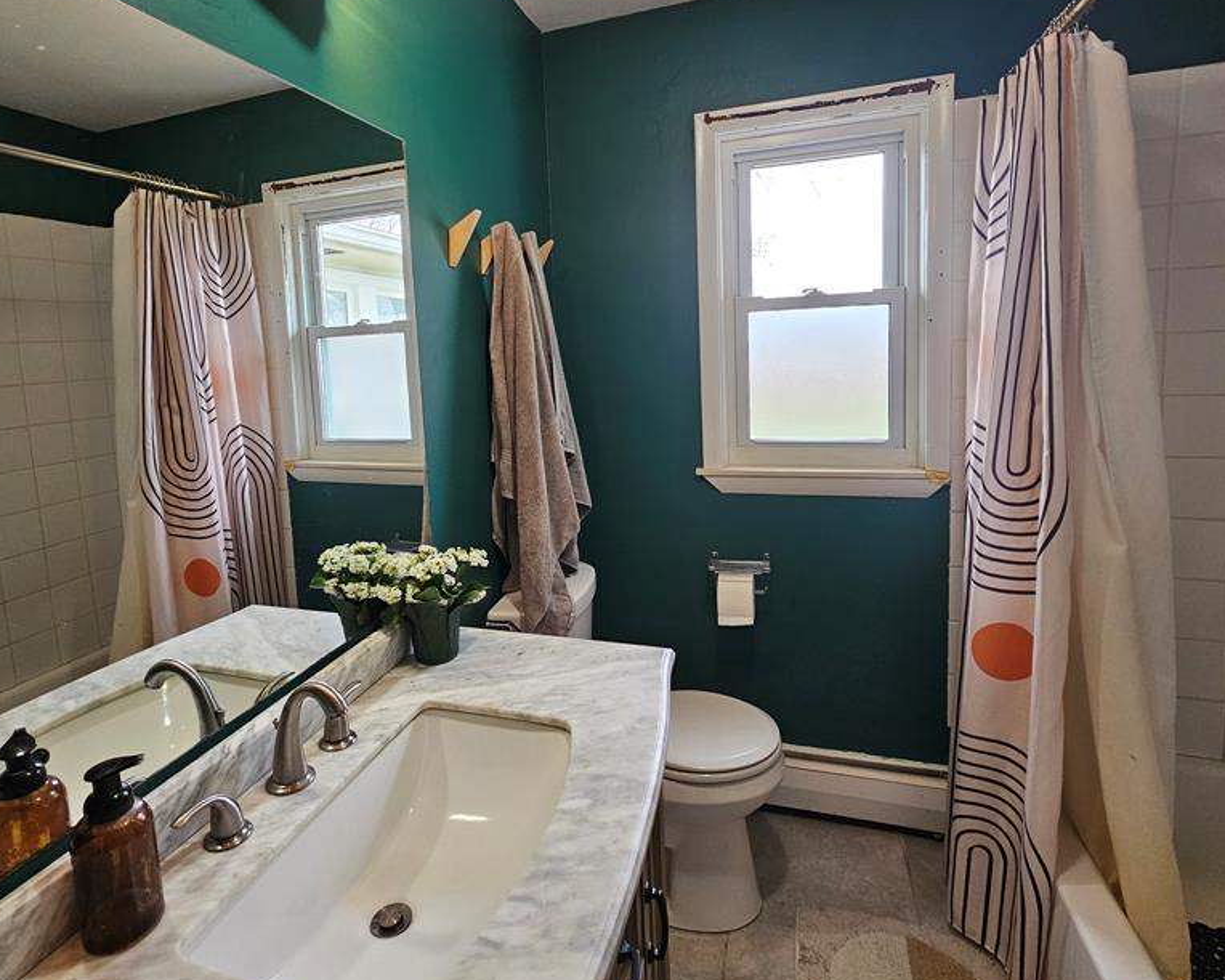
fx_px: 616
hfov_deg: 89.5
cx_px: 564
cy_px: 412
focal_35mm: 17
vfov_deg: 76.4
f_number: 2.2
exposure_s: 1/60
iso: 160
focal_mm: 2.2
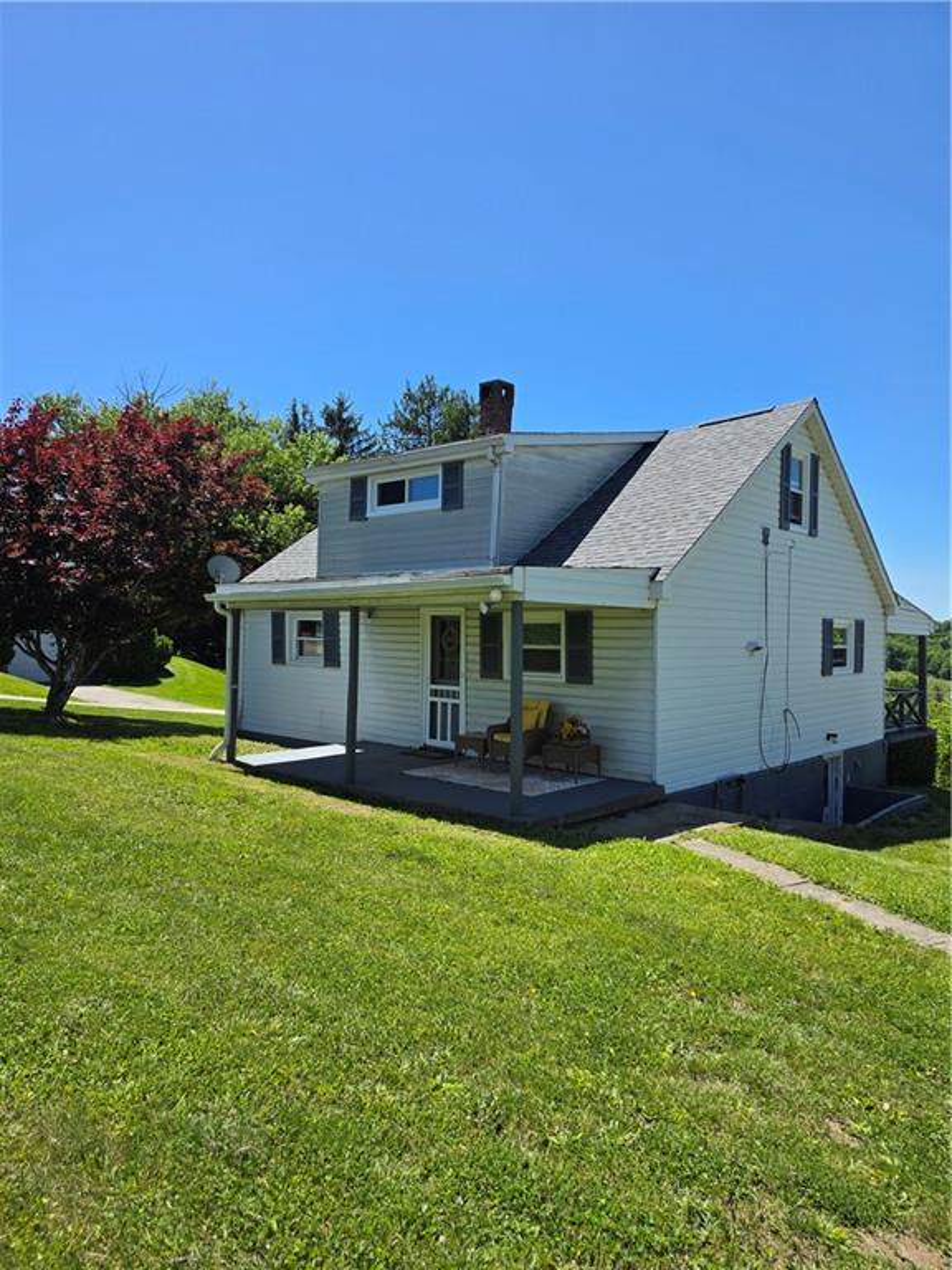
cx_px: 476
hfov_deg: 58.9
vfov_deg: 73.9
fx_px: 843
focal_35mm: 23
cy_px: 635
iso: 80
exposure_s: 1/4889
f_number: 1.7
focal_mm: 6.3
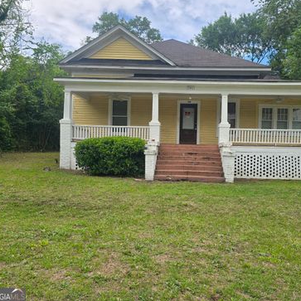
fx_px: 275
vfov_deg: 57.3
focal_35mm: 28
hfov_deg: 56.7
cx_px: 187
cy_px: 148
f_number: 1.7
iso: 12
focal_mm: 6.3
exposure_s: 1/688
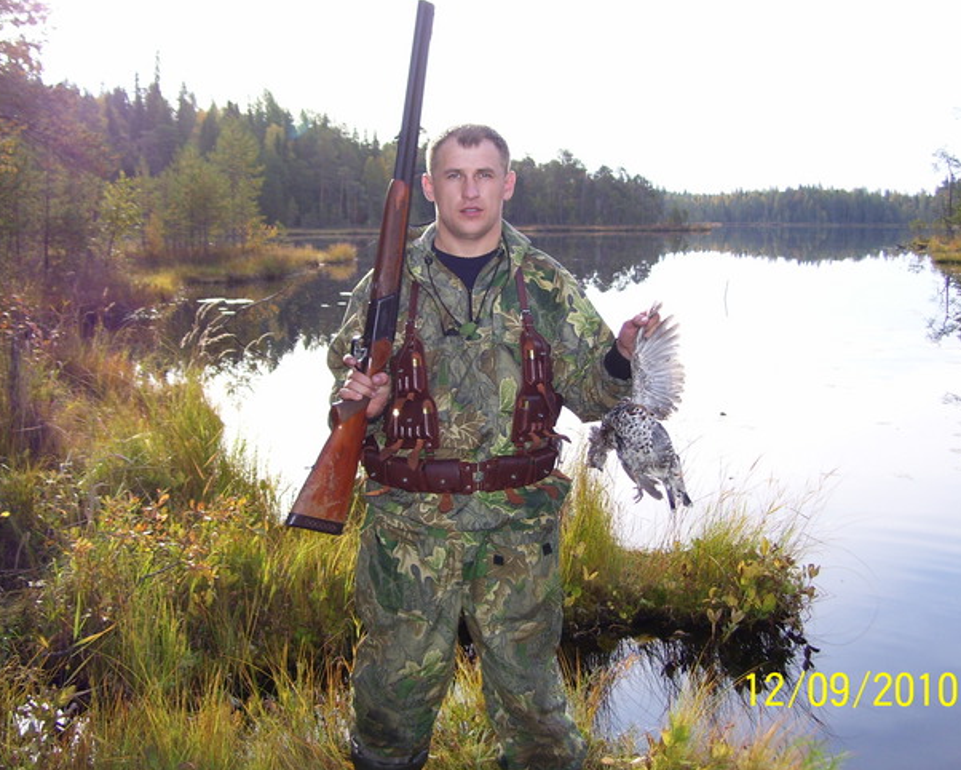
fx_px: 1195
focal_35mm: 42
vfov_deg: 35.7
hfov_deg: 43.8
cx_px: 457
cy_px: 373
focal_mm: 6
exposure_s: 1/350
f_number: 2.7
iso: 80
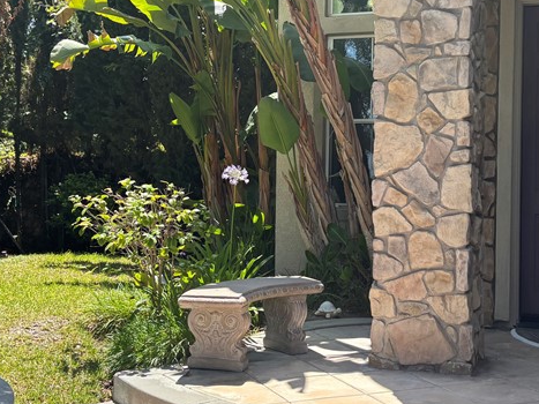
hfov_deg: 33.8
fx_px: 887
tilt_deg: +1.8
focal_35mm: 57
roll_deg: -1.9
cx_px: 297
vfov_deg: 25.6
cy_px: 167
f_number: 1.6
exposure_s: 1/742
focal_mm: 5.96
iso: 50
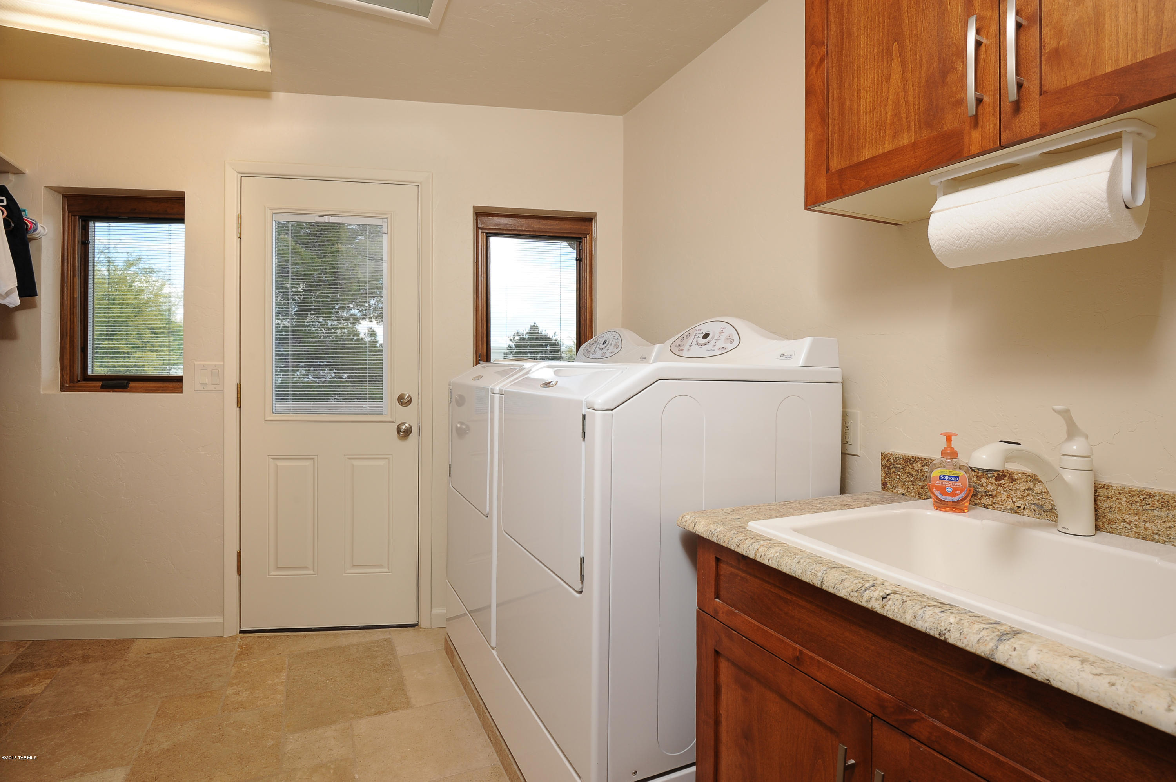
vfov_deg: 67.3
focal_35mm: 18
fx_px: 588
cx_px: 588
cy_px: 391
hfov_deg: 90.0
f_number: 10
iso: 400
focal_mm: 18
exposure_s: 1/25
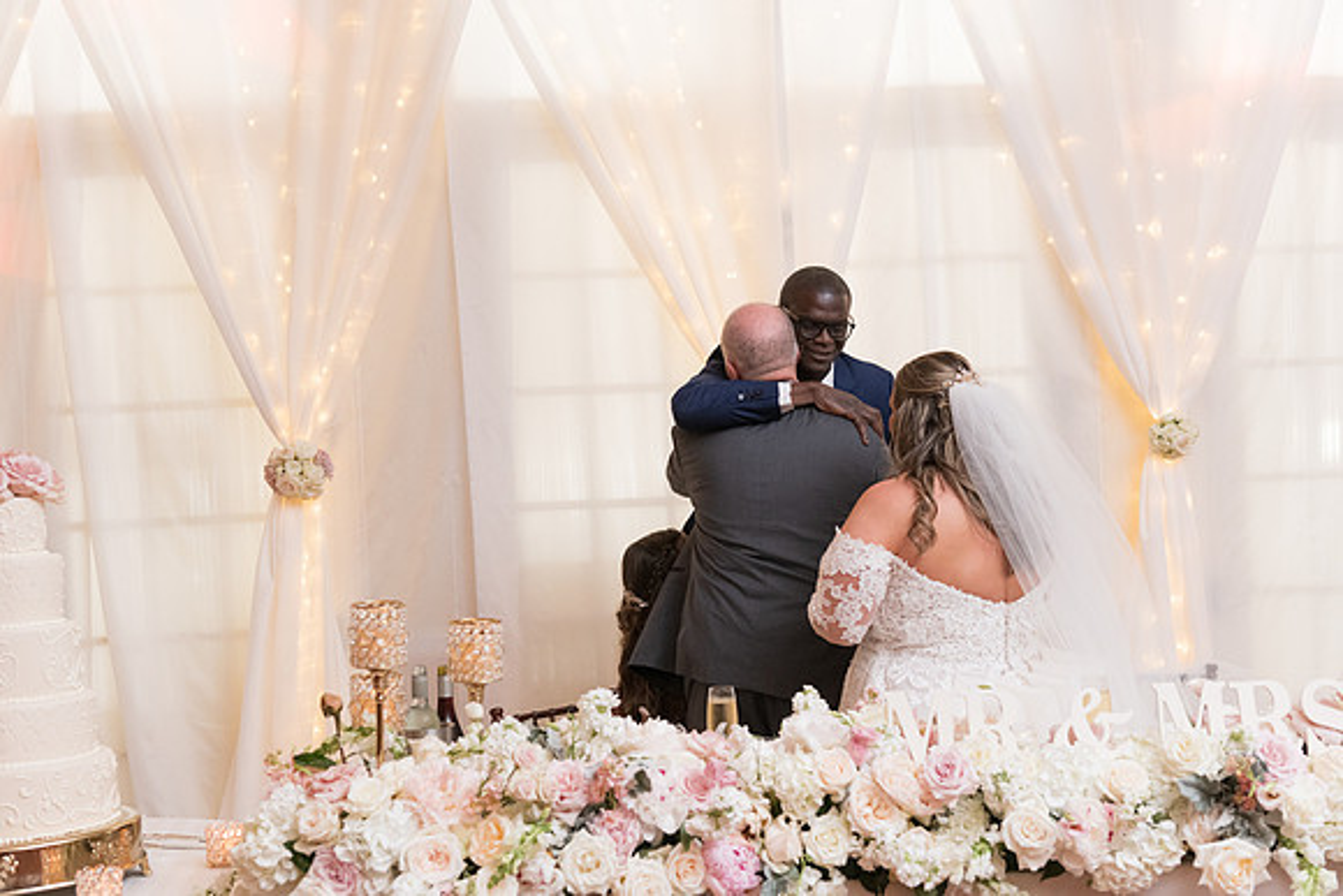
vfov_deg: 27.0
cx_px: 672
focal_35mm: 50
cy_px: 448
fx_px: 1866
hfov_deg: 39.6
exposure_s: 1/125
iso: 1800
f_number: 5
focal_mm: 50
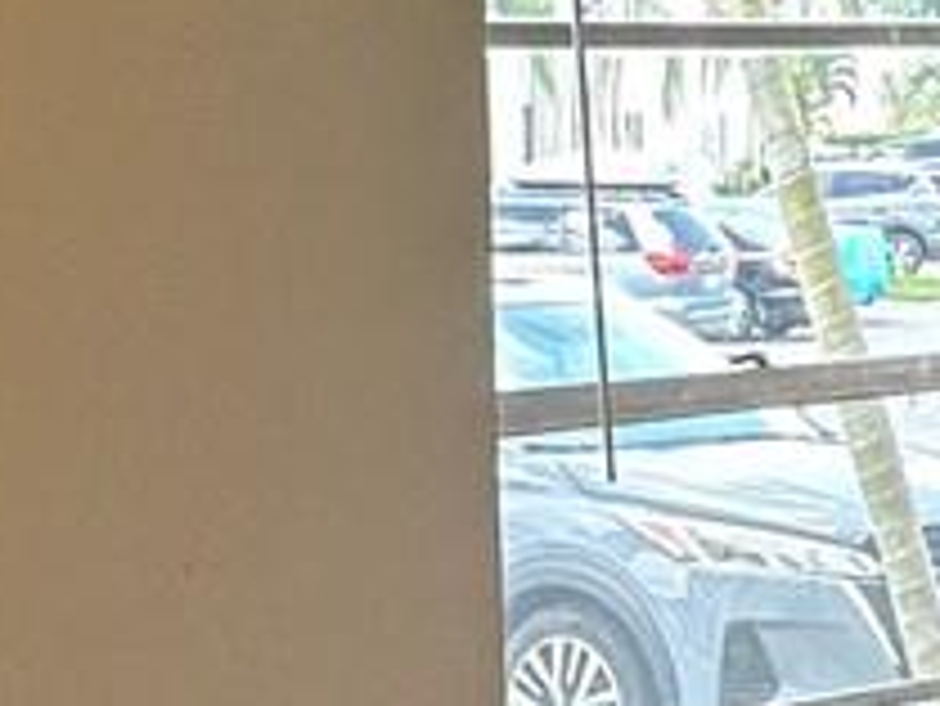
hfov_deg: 18.4
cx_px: 472
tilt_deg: -18.3
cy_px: 1138
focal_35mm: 107
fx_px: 2907
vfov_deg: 12.9
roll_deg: +1.2
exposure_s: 1/120
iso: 100
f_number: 2.2
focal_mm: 2.22
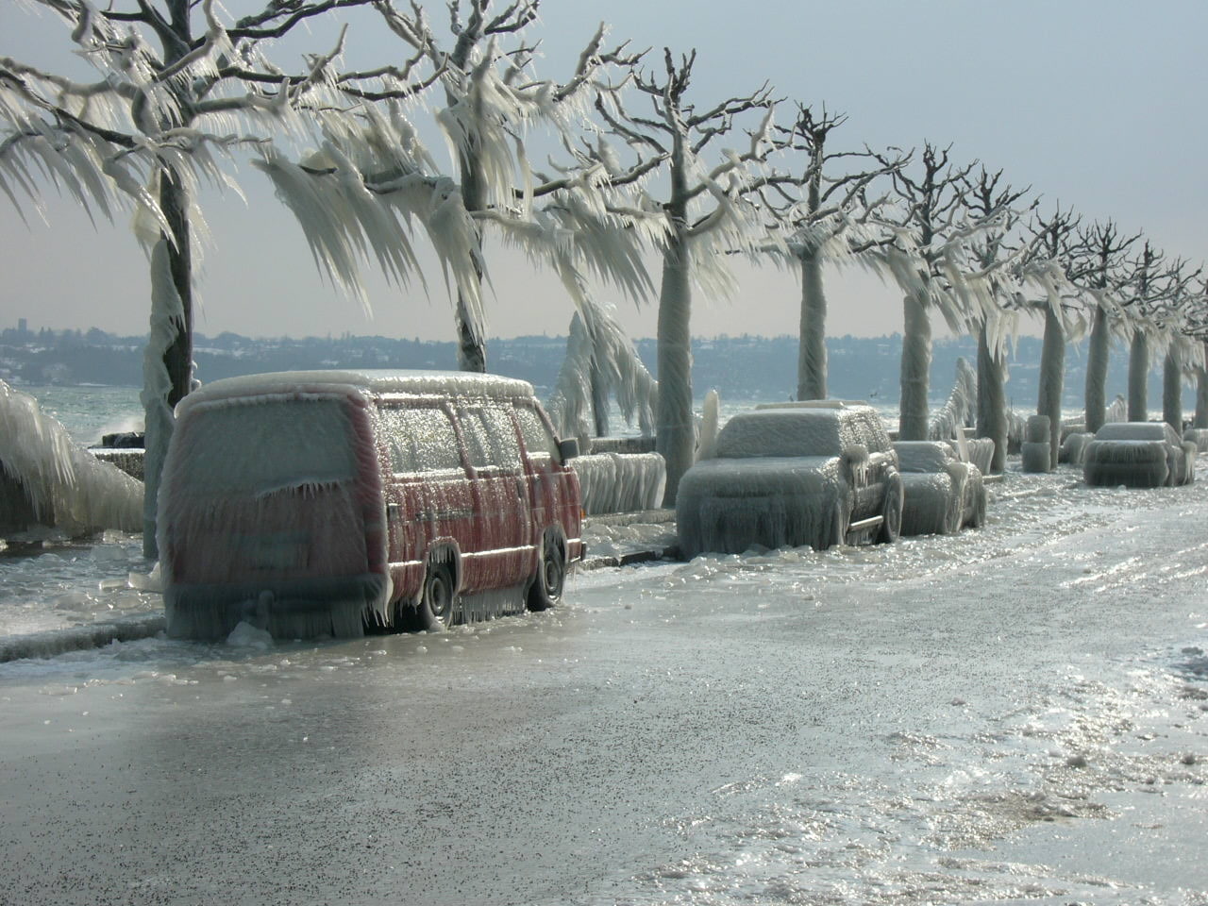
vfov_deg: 17.2
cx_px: 604
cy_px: 453
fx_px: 3001
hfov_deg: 22.8
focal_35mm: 86
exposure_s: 1/60
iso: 50
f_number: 12.9
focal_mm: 14.3
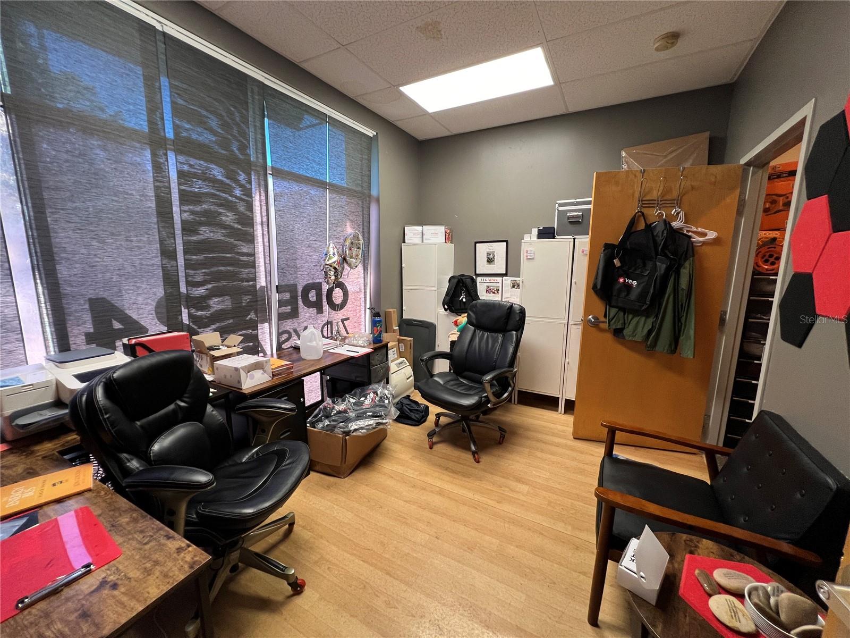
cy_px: 319
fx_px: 319
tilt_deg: -9.4
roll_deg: +0.4
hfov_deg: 106.2
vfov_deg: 89.9
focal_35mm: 13
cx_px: 425
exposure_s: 1/60
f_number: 1.8
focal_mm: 1.57
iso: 160
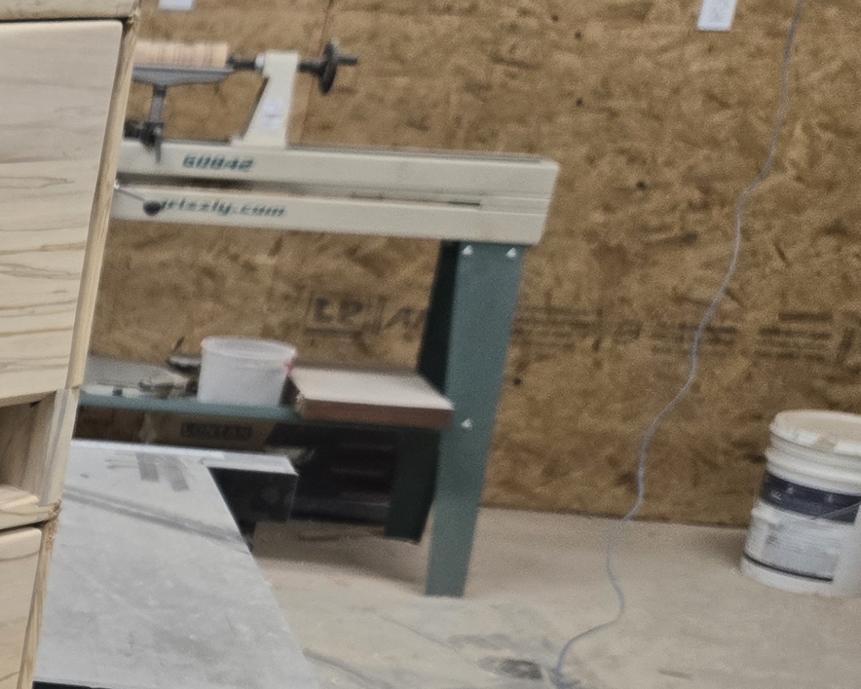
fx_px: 1988
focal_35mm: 78
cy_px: 689
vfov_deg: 19.1
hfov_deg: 20.1
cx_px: -527
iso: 160
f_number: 1.8
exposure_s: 1/120
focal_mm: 5.4
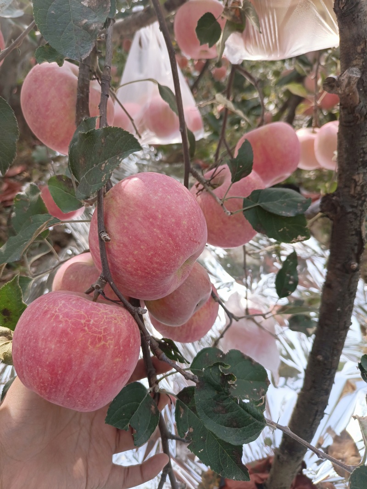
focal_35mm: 23
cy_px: 244
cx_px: 184
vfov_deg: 73.9
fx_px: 325
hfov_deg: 58.9
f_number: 16
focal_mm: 5.59
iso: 100
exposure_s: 1/200
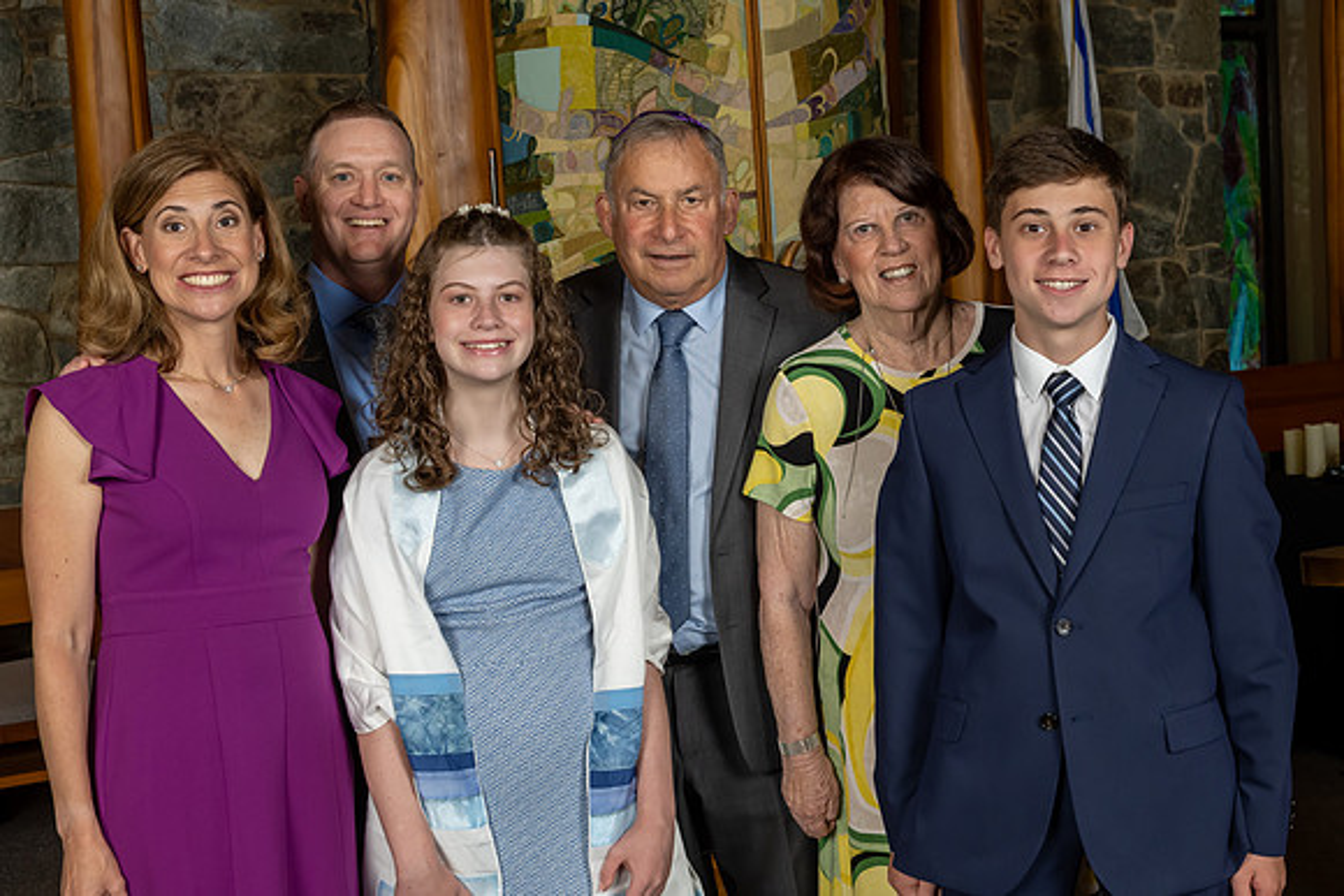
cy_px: 406
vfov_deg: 25.7
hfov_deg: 37.8
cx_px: 653
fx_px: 1963
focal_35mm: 53
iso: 640
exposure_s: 1/200
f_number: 8
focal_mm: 32
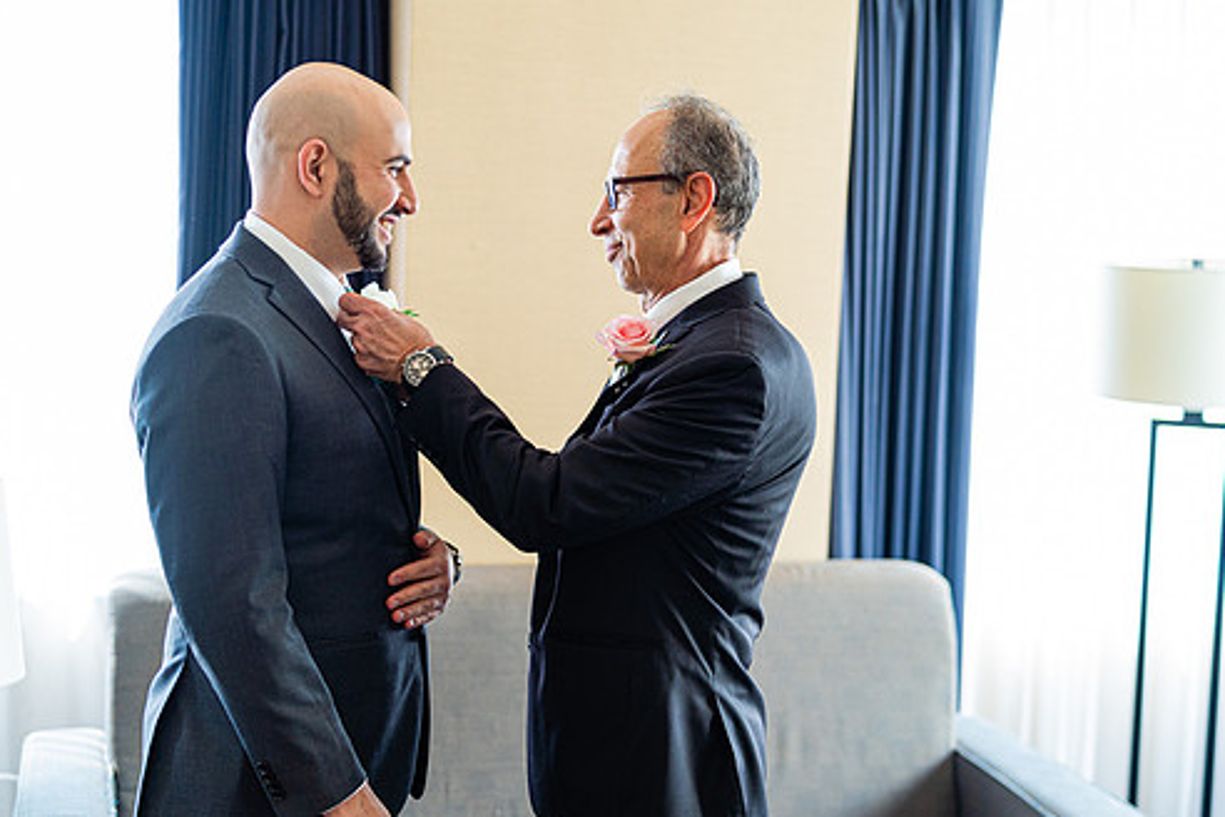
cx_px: 610
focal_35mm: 59
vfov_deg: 23.0
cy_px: 457
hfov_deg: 33.9
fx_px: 2007
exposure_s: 1/250
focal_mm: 50
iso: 640
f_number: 1.8
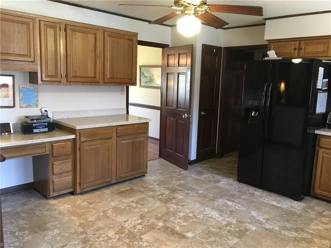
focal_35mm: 29
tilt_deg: -8.1
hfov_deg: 61.7
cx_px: 166
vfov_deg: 48.2
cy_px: 124
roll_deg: -2.4
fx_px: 277
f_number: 2.2
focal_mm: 4.15
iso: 200
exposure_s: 1/15
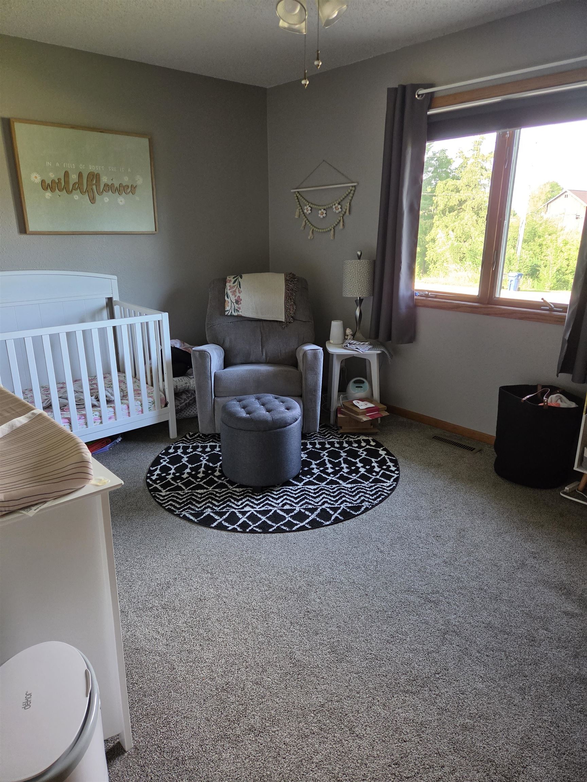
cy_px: 391
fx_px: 520
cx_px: 294
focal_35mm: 23
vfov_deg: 73.9
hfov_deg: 58.9
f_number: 1.8
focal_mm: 5.4
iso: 500
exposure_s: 1/120
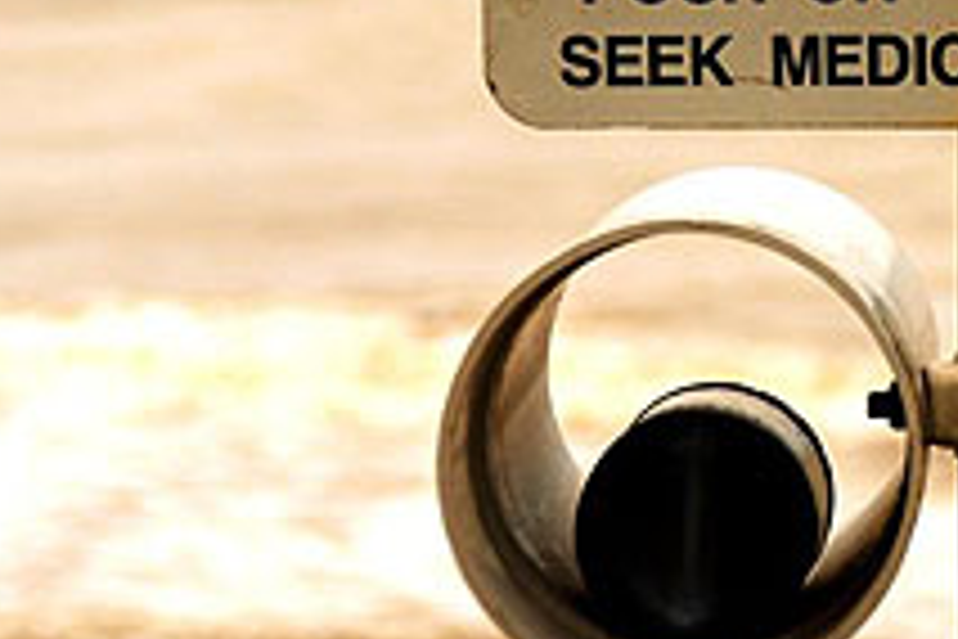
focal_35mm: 317
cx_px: 976
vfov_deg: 4.3
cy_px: 151
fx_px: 8435
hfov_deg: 6.5
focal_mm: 100
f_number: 5.6
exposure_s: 1/1250
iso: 320
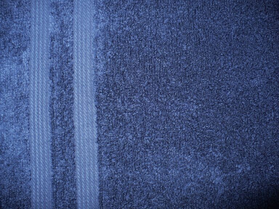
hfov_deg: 50.1
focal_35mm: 37
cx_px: 140
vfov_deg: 38.7
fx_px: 298
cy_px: 104
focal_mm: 6.1
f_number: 2.8
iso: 100
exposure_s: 1/30
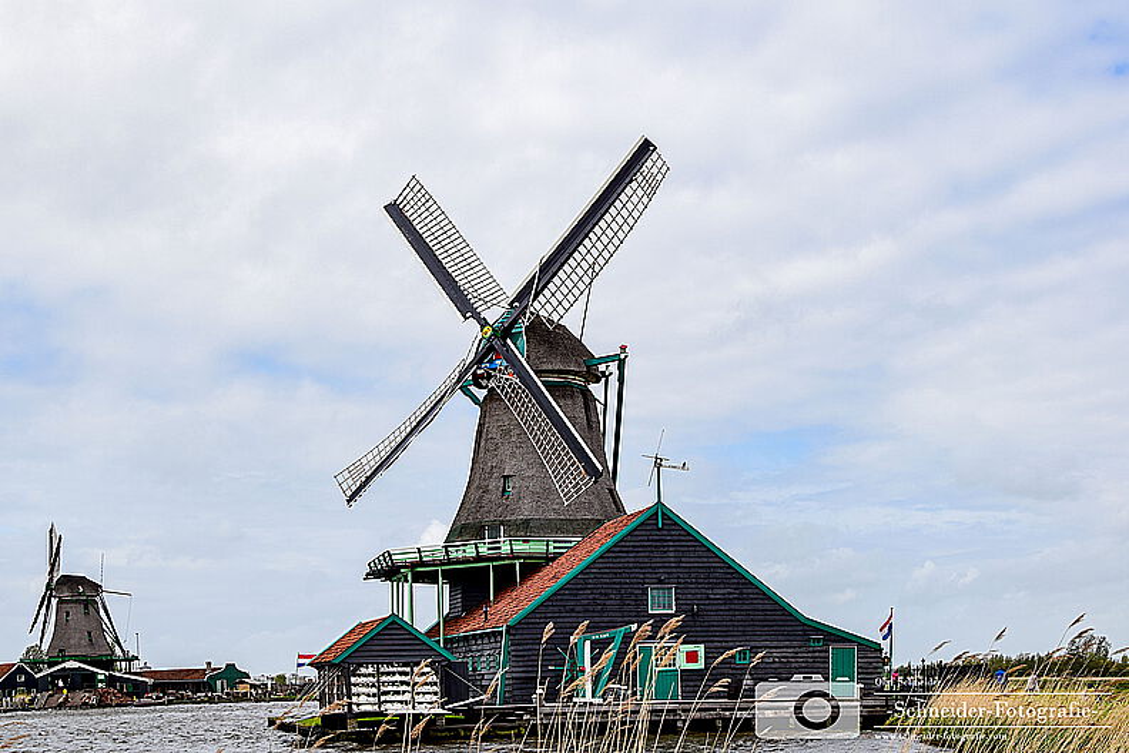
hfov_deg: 41.1
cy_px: 376
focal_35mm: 48
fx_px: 1505
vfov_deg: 28.1
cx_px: 564
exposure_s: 1/500
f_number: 11
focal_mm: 32
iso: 280
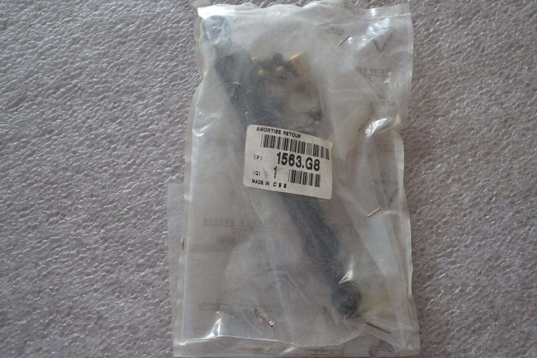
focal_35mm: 39
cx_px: 268
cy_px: 179
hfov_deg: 49.6
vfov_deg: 34.2
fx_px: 582
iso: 1000
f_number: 4.2
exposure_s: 1/60
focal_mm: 26
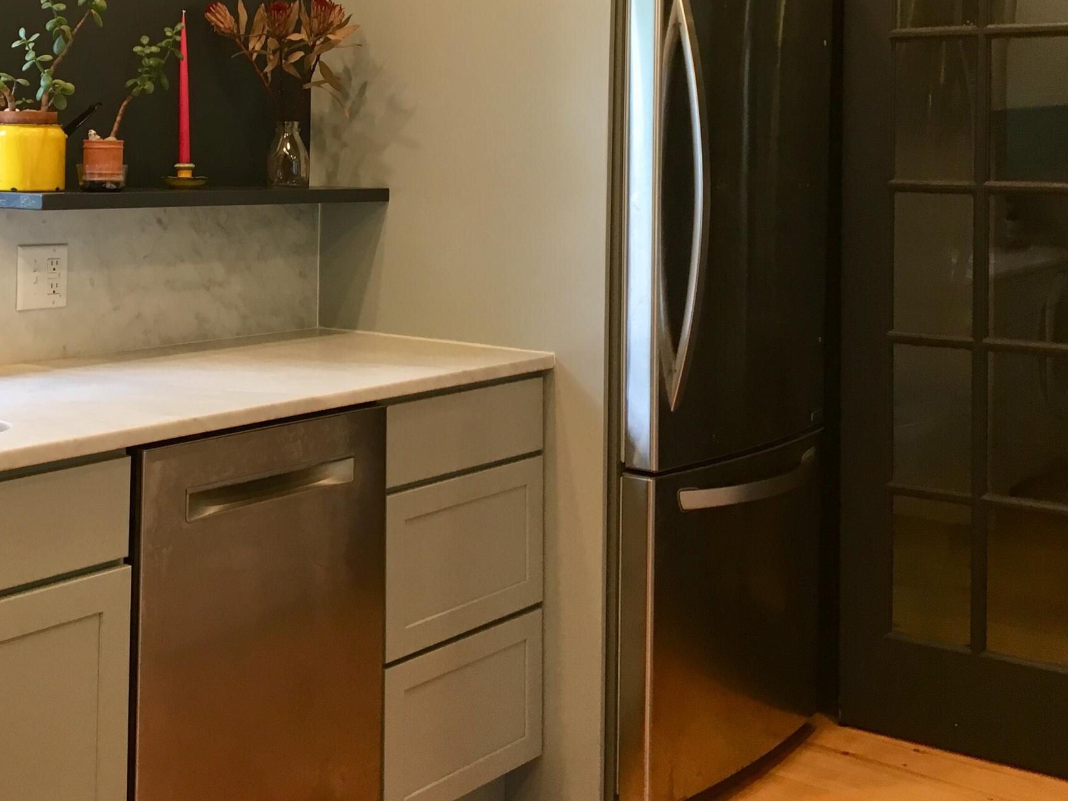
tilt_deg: +0.7
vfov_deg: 27.9
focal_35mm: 51
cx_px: 276
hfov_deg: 36.7
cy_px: 141
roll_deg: -0.6
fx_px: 1573
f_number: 2.2
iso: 50
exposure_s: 1/30
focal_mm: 4.15
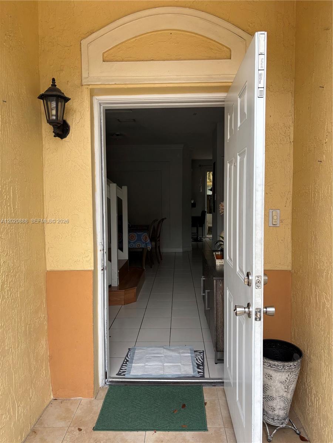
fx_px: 333
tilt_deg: -3.1
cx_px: 166
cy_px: 222
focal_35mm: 26
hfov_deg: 53.1
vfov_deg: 67.3
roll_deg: -0.6
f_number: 1.6
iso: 50
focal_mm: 5.96
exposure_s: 1/711
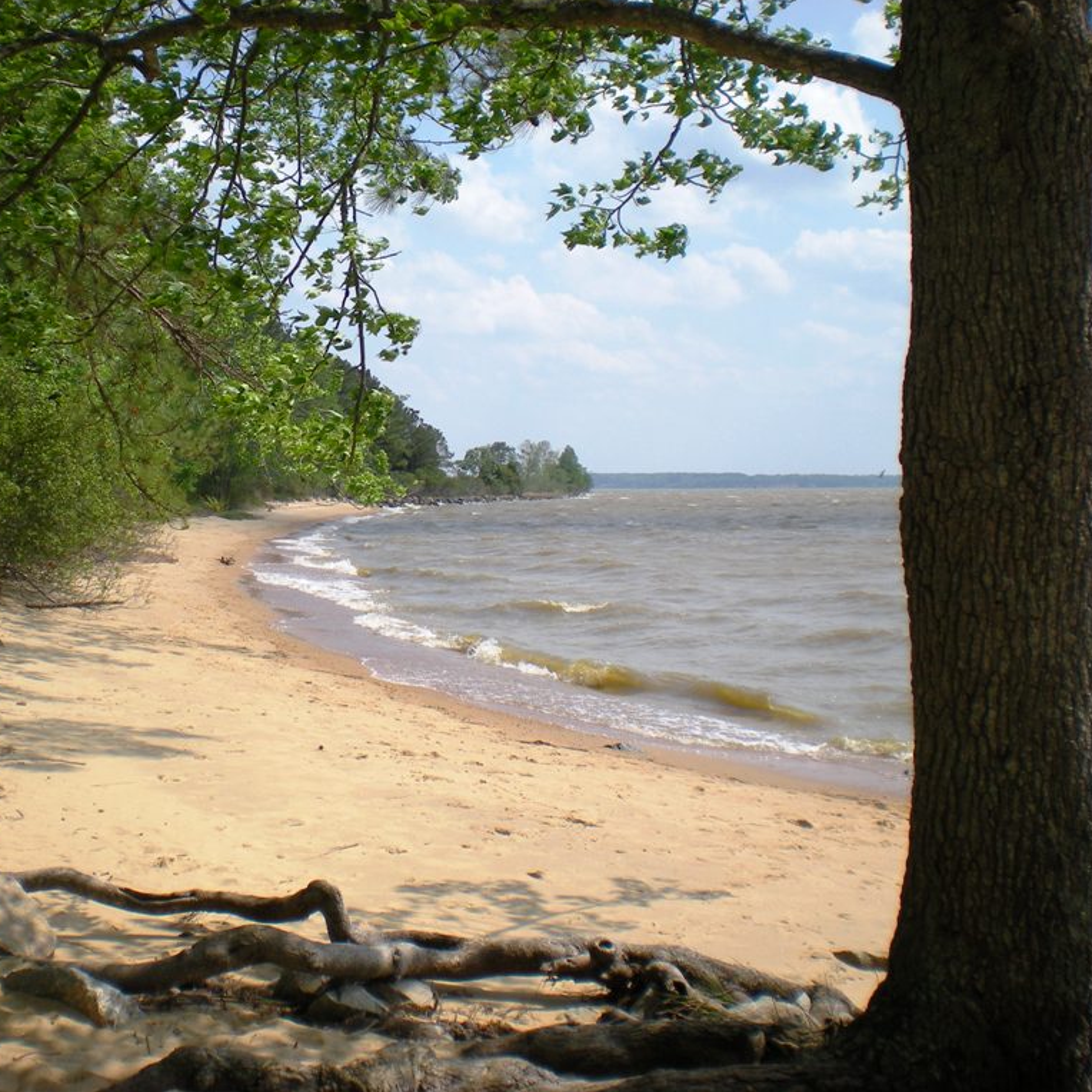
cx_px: 367
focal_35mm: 45
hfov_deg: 37.2
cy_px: 545
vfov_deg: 37.6
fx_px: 1606
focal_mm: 6.3
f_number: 4.6
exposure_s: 1/600
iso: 64
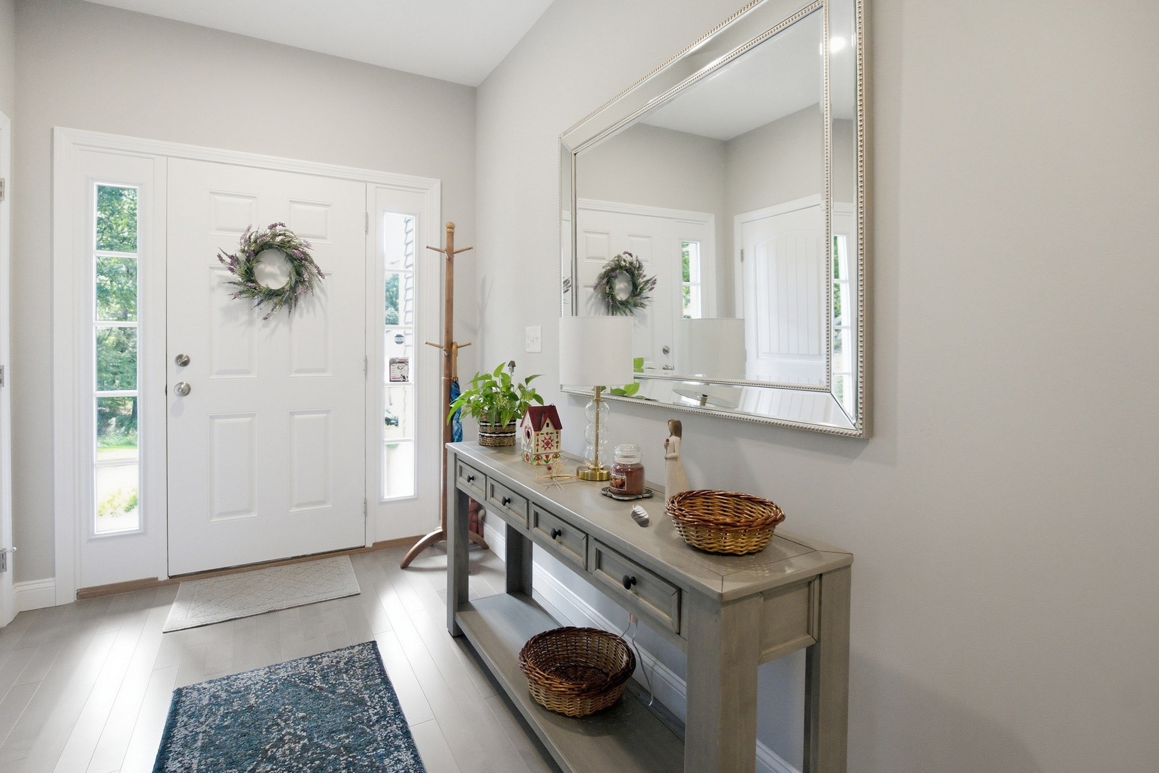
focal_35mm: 16
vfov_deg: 72.0
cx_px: 580
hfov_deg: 95.0
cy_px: 386
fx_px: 531
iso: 1600
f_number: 4
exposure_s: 1/160
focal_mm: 16.5
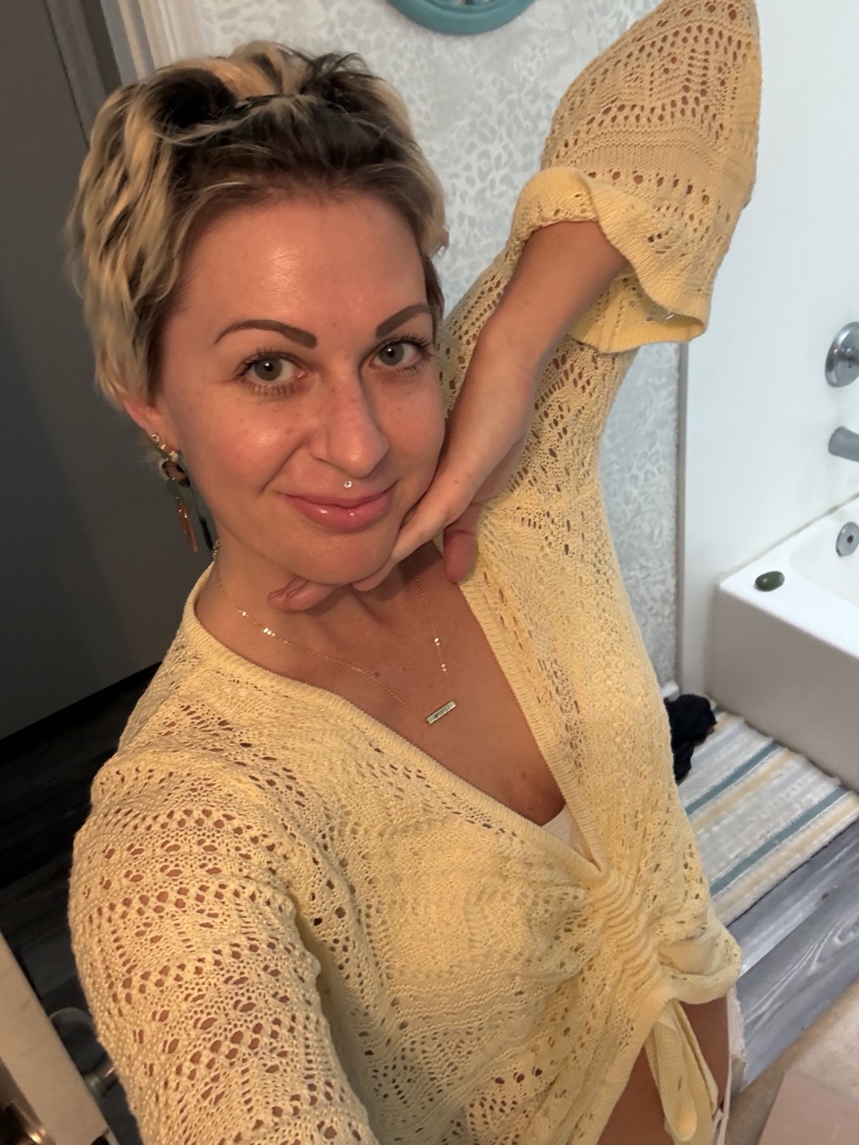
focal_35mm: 30
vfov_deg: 60.0
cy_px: 572
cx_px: 430
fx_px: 993
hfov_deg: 46.8
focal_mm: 2.69
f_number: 1.9
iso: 250
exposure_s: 1/60
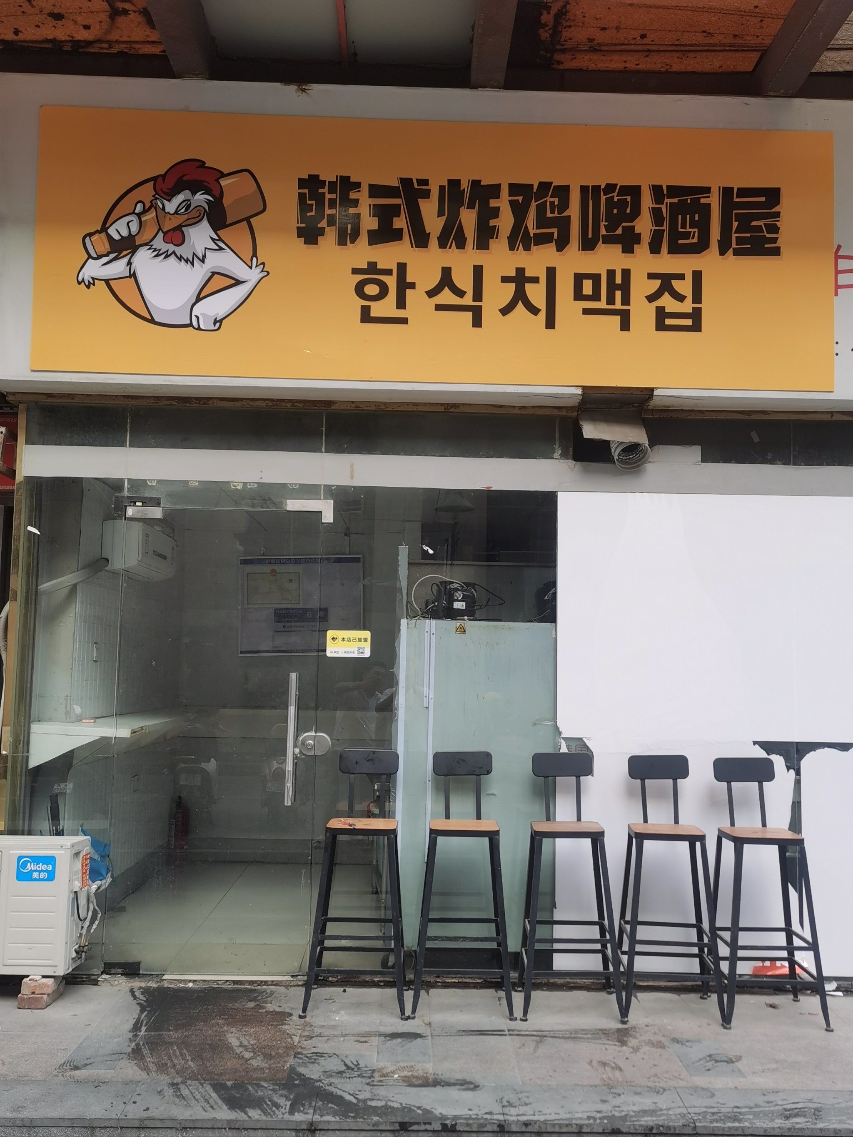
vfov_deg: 55.4
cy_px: 568
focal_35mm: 33
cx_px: 426
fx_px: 1084
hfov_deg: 42.9
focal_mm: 5.58
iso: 50
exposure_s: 1/278
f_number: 1.8
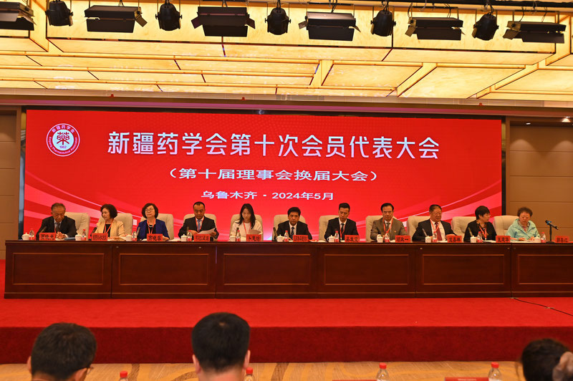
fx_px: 477
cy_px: 190
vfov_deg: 43.5
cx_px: 286
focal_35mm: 30
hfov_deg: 62.0
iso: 320
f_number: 4
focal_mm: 30
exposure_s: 1/250
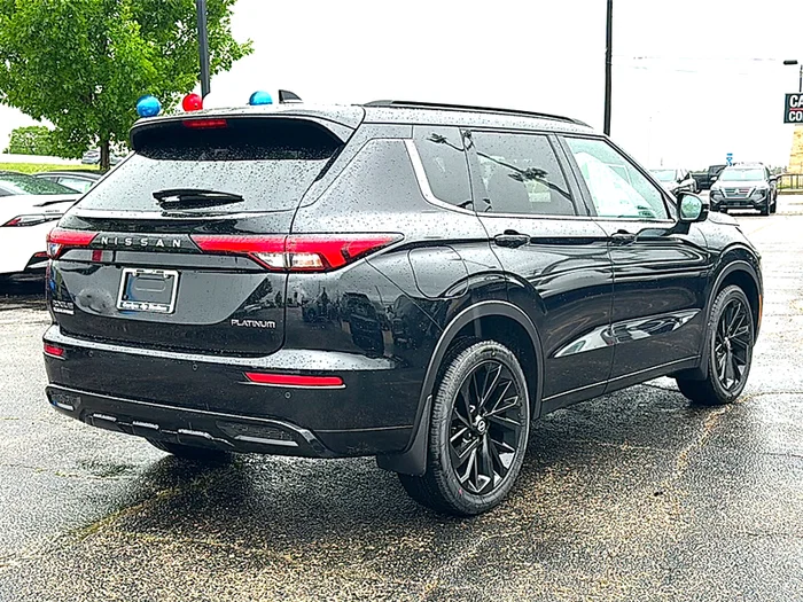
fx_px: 905
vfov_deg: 36.8
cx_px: 402
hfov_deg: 47.9
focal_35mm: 39
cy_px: 301
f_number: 1.78
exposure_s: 1/262
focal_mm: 6.86
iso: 80
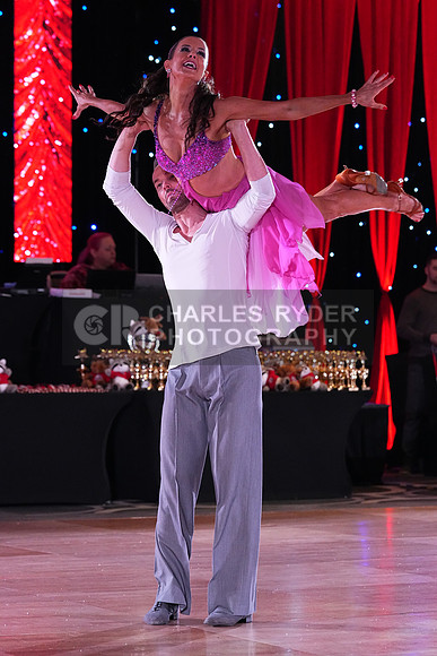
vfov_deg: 15.2
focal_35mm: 135
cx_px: 218
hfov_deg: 10.2
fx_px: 2456
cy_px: 328
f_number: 5
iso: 6400
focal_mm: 135
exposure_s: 1/320
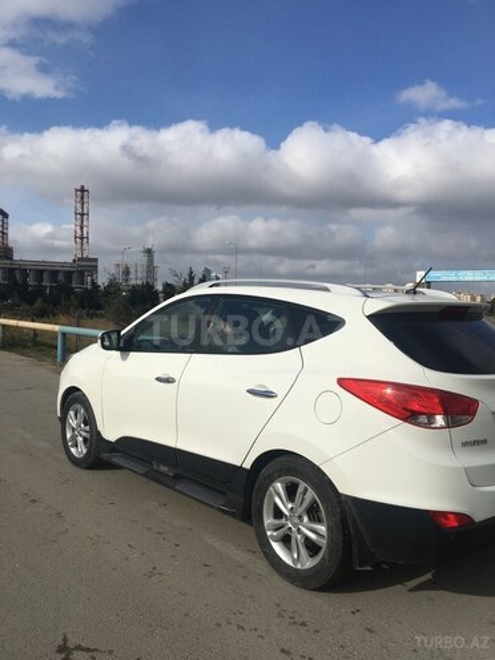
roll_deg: +0.6
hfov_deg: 48.2
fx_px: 553
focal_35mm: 29
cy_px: 330
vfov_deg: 61.7
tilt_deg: -2.8
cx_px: 248
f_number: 2.2
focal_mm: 4.15
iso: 25
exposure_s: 1/4274
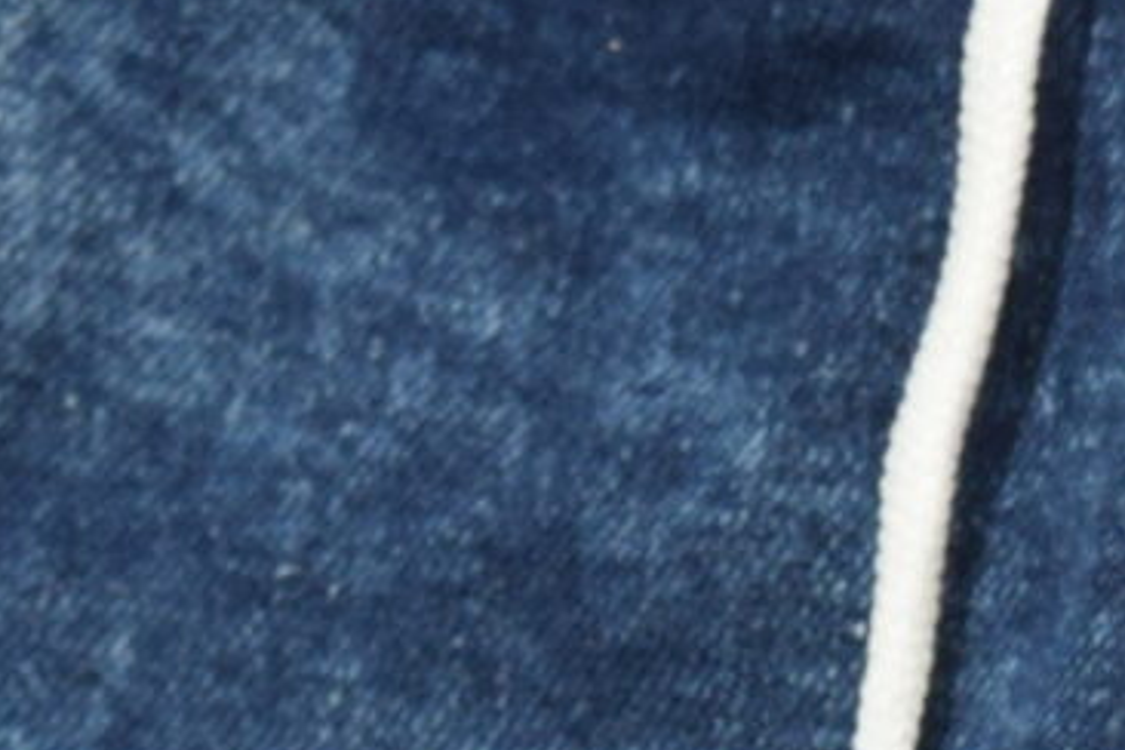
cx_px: 1408
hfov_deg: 4.9
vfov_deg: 3.3
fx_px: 13124
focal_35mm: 420
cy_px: 1183
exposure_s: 1/125
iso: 800
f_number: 5
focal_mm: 40
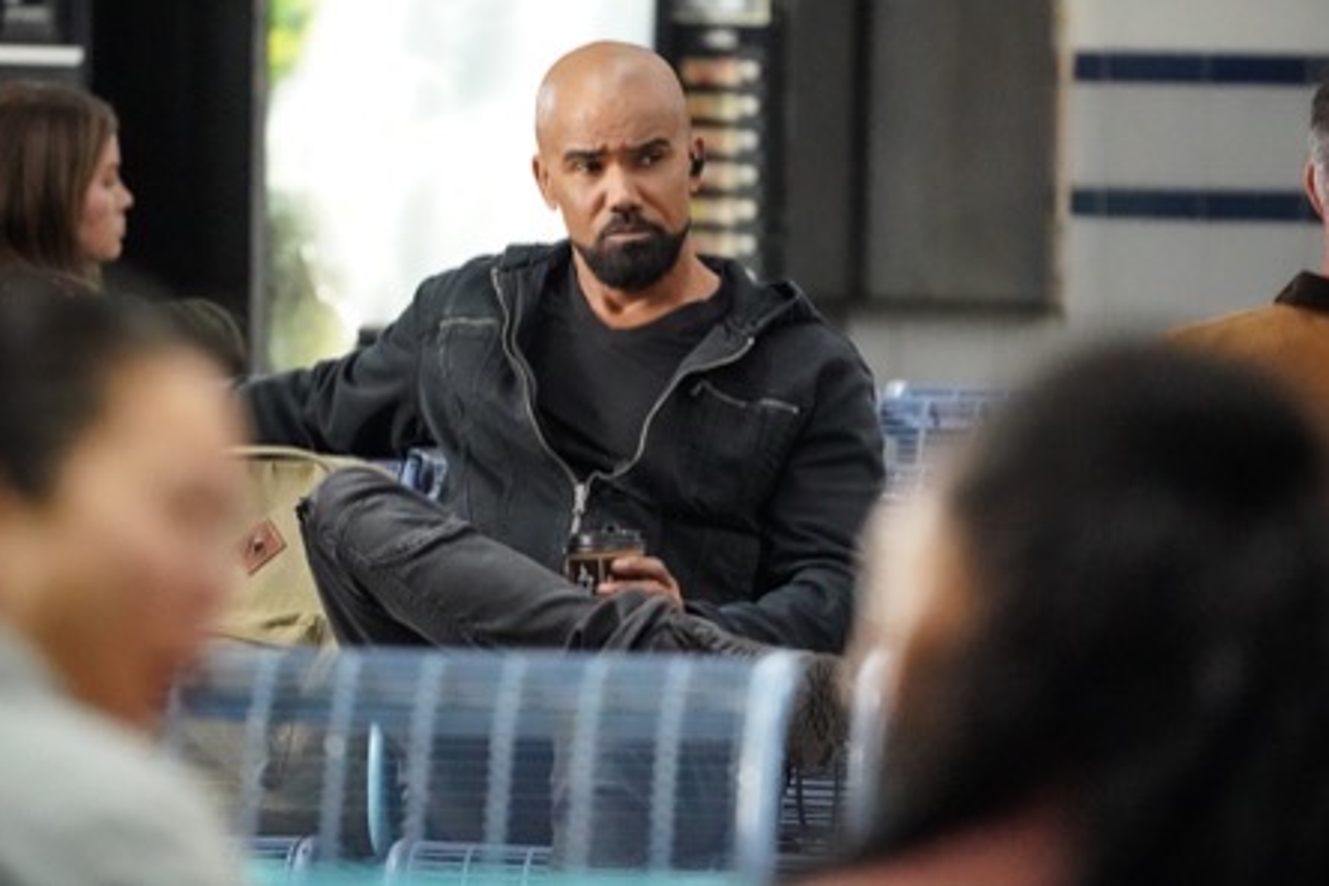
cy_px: 397
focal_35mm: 450
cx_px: 608
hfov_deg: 4.6
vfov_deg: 3.1
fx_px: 16611
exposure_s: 1/200
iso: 25600
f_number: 5.6
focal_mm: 400
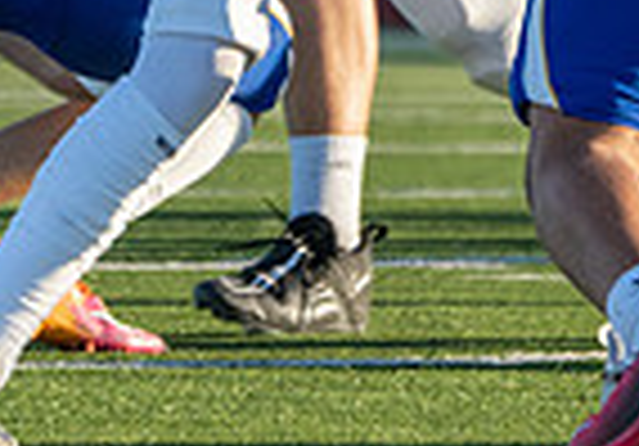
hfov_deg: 1.6
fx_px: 23403
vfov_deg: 1.1
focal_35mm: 1300
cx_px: 141
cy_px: -397
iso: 500
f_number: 5.6
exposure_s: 1/1250
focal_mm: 232
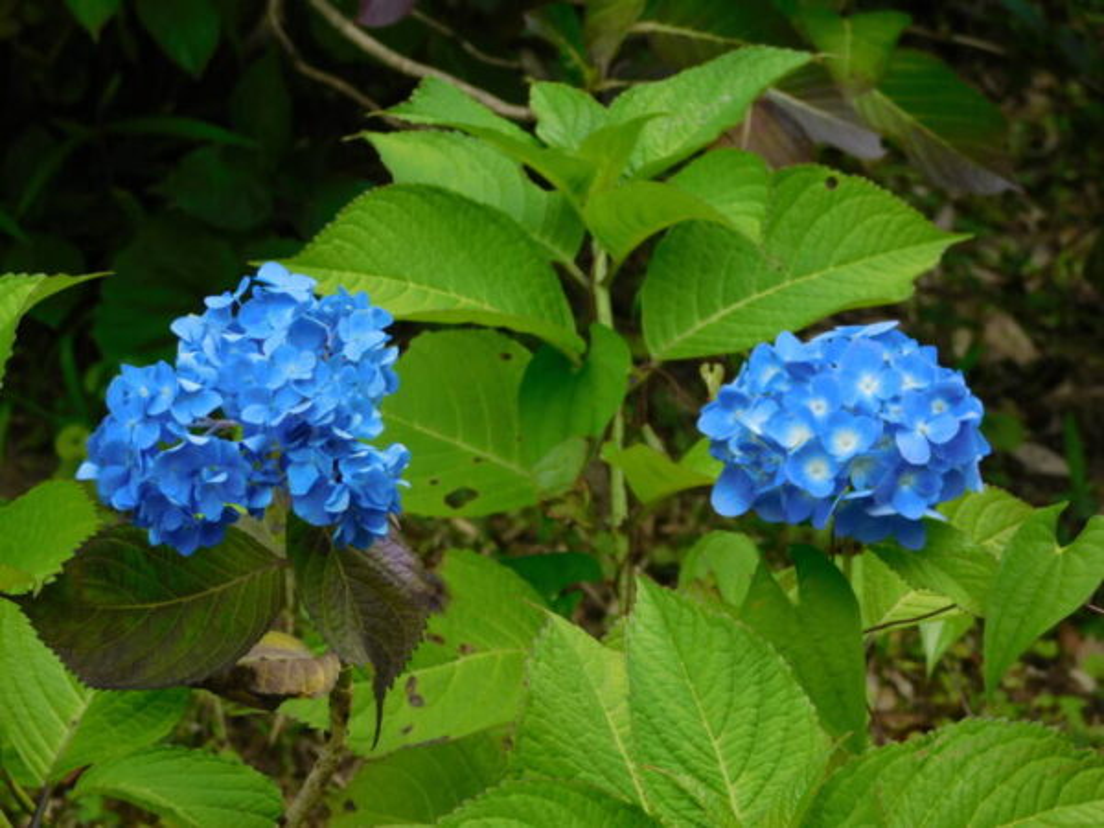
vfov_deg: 11.1
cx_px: 552
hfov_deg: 14.7
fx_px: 4274
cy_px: 414
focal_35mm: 134
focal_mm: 23.7
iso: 125
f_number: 5
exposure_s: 1/250
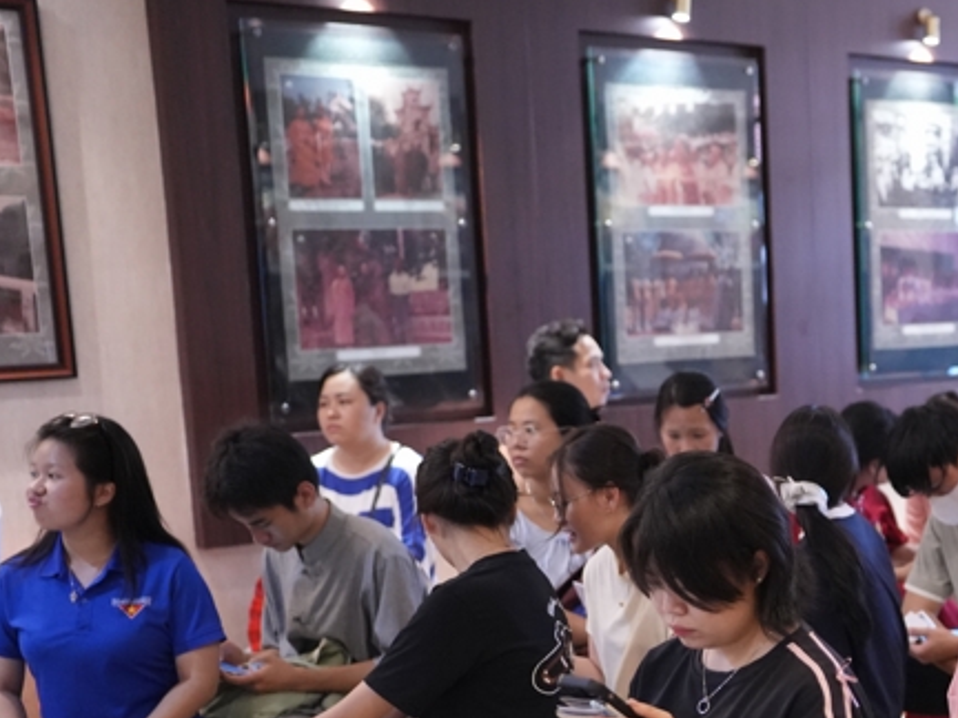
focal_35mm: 76
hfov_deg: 24.0
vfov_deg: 19.1
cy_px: 643
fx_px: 2103
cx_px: 1054
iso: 5000
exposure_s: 1/200
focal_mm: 35
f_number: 2
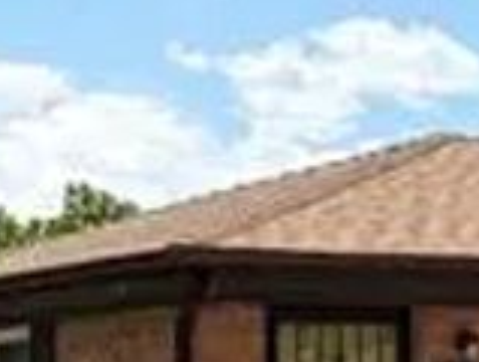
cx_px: 973
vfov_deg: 8.9
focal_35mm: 167
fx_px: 2316
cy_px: 305
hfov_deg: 10.7
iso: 50
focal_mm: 5.96
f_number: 1.6
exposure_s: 1/2865
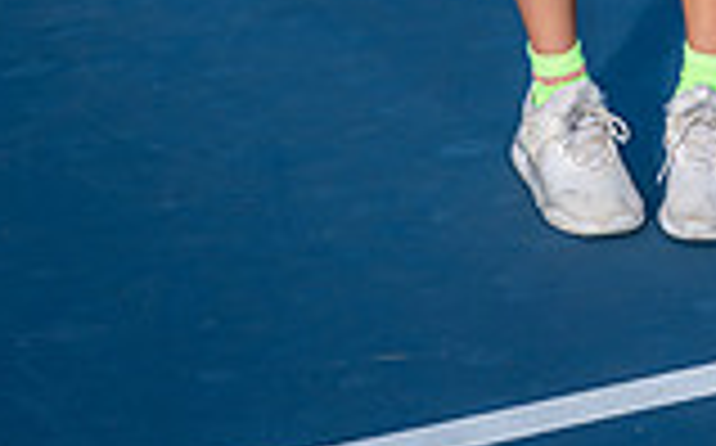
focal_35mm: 147
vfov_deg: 8.3
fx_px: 2865
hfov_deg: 14.1
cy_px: -536
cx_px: 612
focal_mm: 51
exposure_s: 1/250
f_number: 8
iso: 100
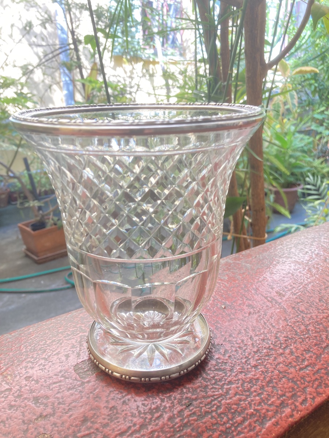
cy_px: 219
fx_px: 355
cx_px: 164
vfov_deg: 63.4
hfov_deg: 49.7
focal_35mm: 28
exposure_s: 1/121
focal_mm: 3.99
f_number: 1.8
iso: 50
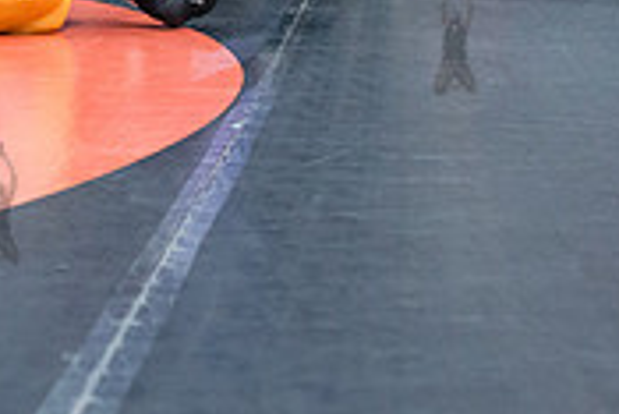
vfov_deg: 11.5
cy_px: -140
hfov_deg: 17.2
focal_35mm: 116
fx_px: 1996
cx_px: -4
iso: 4000
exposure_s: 1/400
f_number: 3.5
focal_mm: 35
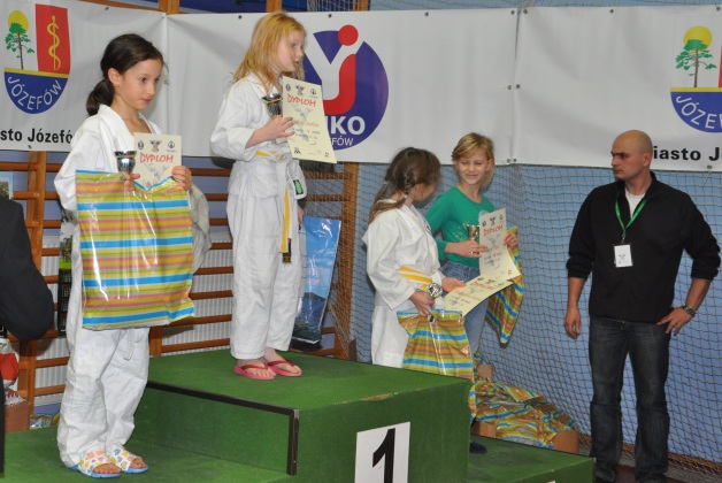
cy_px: 242
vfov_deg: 23.8
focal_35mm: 57
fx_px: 1144
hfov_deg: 35.0
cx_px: 361
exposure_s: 1/60
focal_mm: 38
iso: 800
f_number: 4.5
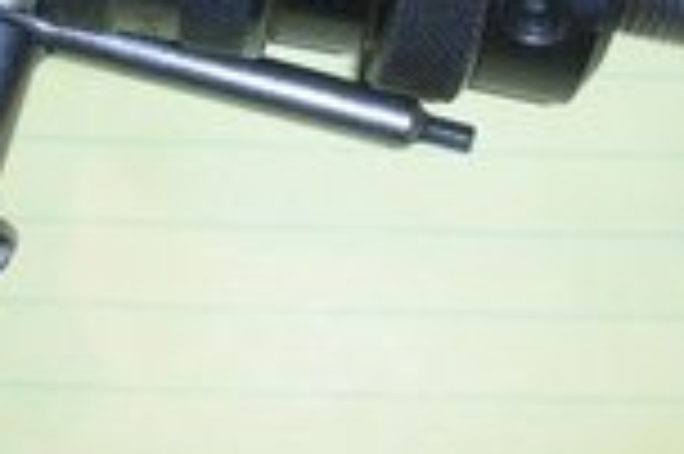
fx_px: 1822
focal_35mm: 96
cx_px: 202
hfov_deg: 21.1
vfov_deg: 13.7
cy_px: -126
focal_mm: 5.8
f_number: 3
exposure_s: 1/60.1
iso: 50
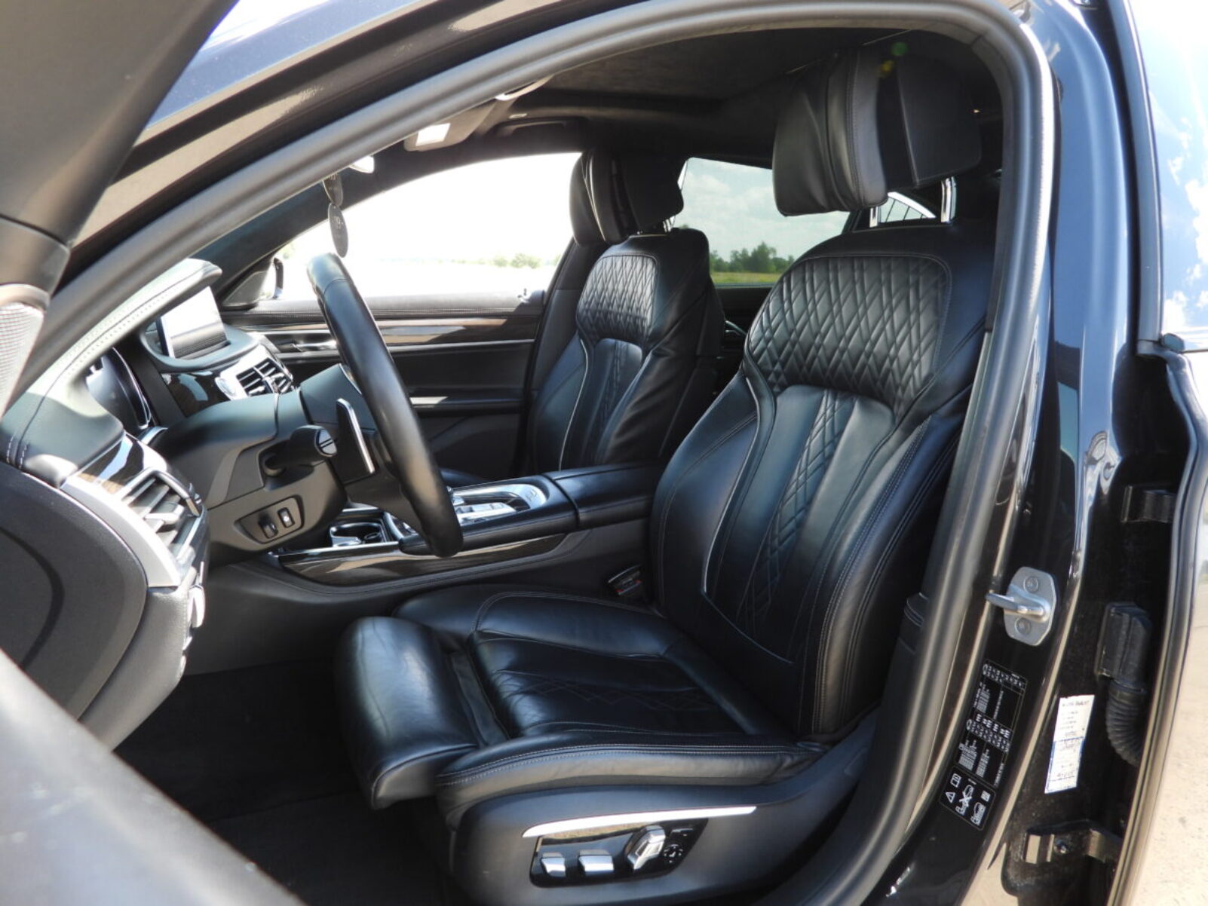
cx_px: 604
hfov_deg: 71.6
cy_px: 453
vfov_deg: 56.8
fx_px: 838
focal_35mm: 24
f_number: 2.8
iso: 100
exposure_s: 1/125
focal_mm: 4.3
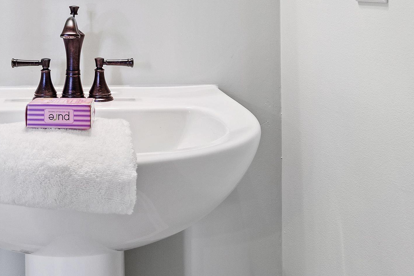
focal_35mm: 42
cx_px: 66
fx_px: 484
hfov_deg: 43.5
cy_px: -10
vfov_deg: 29.4
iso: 100
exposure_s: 1/1.25
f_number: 8
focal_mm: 13
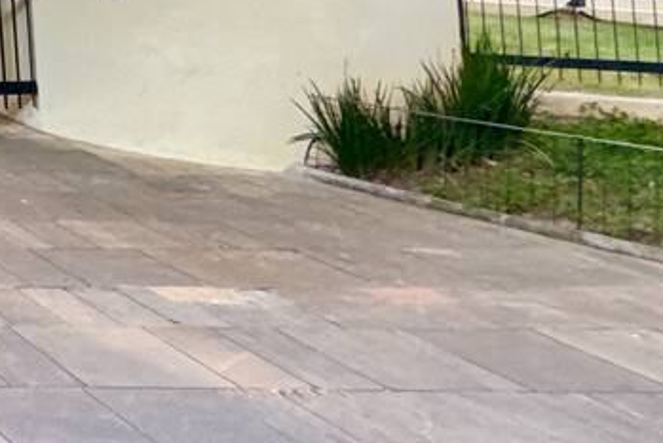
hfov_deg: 22.5
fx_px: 1105
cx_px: -481
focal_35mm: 60
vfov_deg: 20.9
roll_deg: +3.0
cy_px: -112
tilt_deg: +2.1
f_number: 2.2
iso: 100
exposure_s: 1/99
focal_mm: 2.22
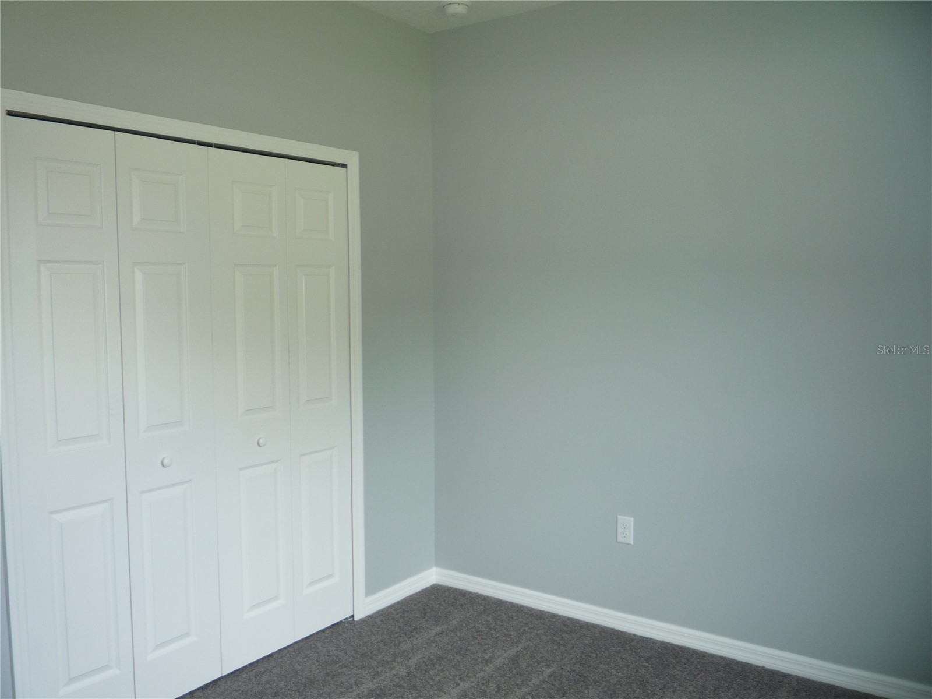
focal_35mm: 30
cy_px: 350
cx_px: 466
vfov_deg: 46.8
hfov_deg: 60.0
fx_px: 808
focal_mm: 5.2
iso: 100
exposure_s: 1/40
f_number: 3.3
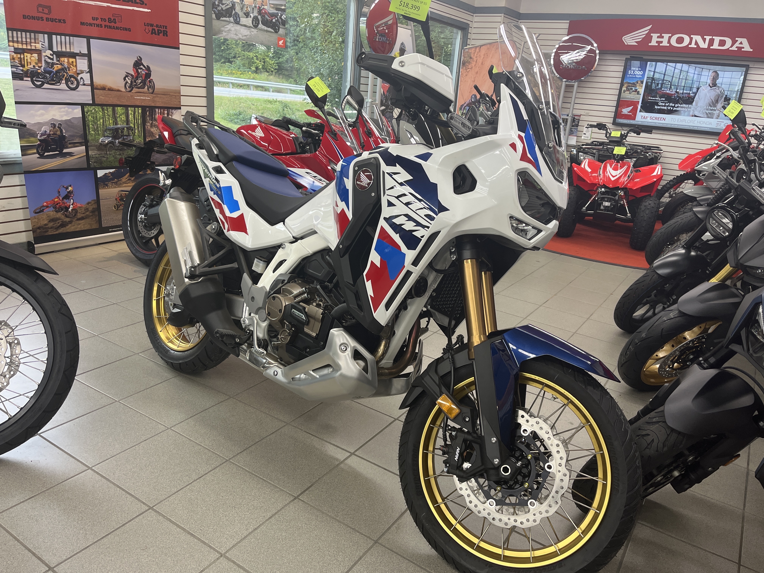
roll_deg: -5.0
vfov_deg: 53.1
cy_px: 286
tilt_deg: -19.9
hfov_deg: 67.3
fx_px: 574
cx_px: 382
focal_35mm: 26
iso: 80
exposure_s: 1/60
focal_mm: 5.1
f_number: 1.6
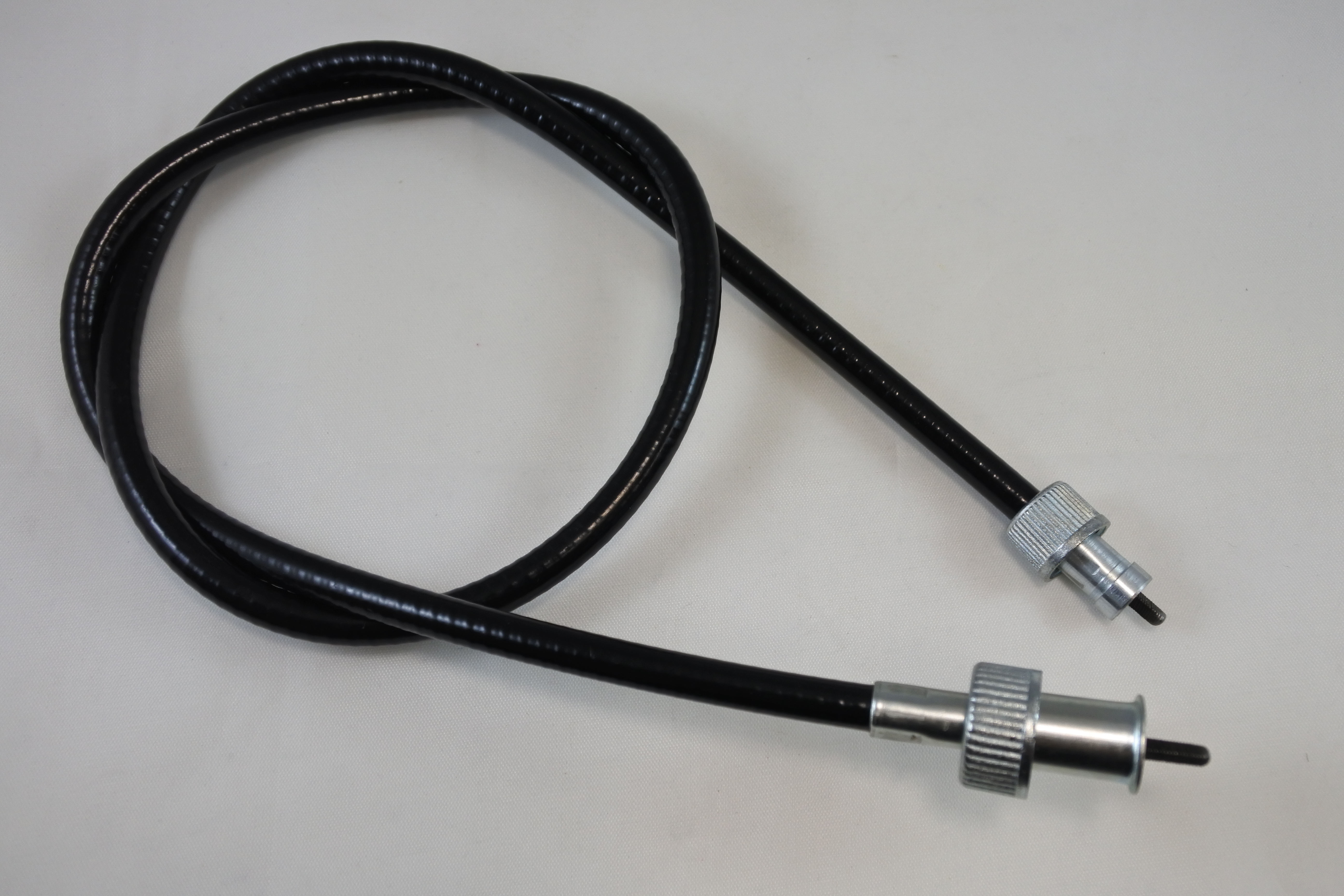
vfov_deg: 31.9
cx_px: 672
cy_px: 448
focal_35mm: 42
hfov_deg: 46.4
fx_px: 1568
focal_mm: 15.7
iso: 360
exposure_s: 1/250
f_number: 4.2
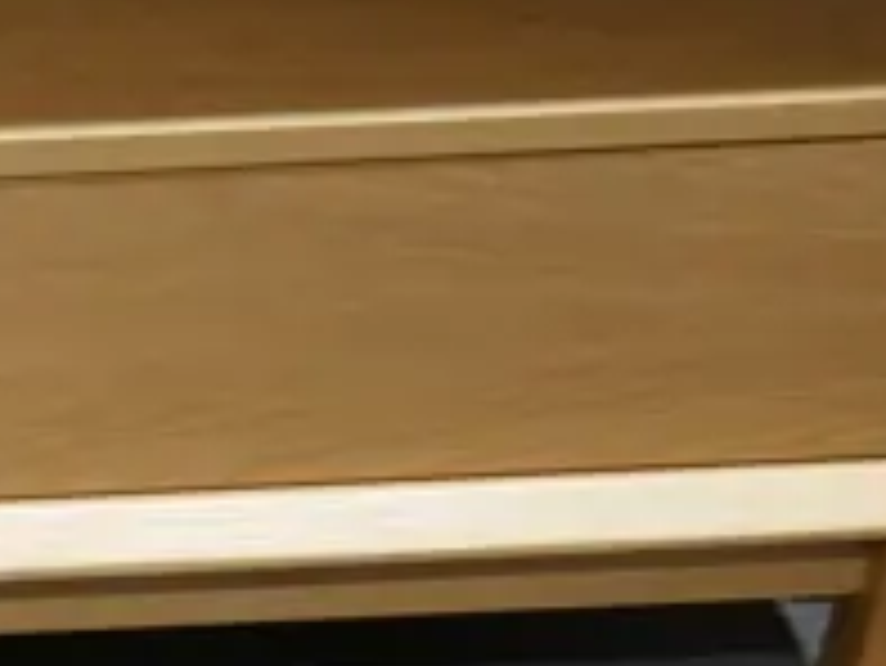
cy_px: 531
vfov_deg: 9.5
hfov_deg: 11.4
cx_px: -882
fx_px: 3995
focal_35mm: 156
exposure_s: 1/60
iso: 320
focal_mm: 15
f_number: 3.6
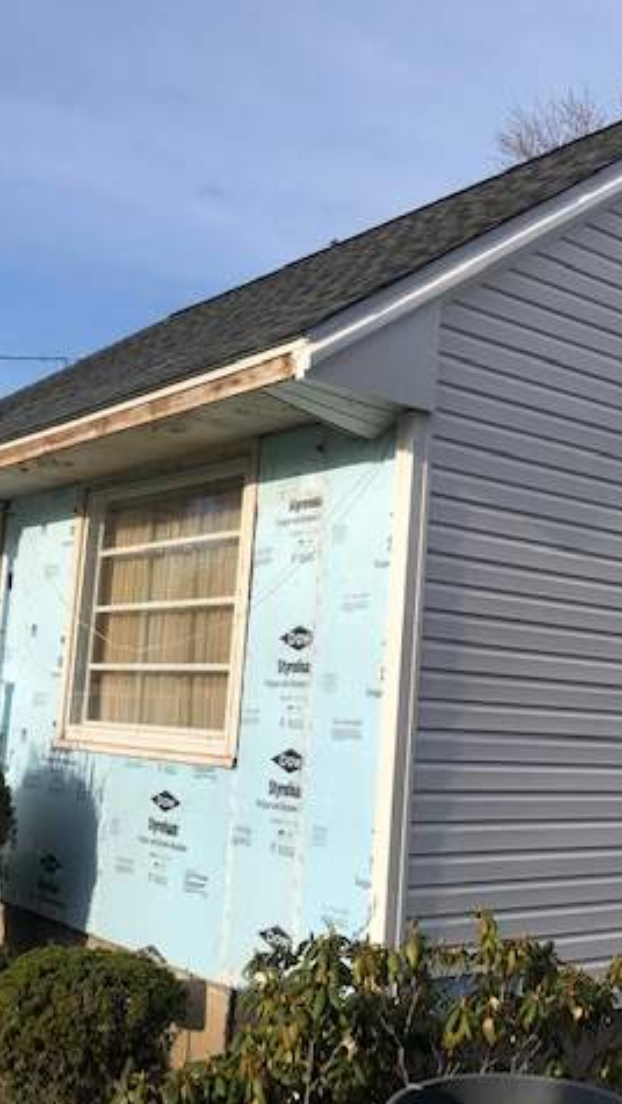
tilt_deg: +6.5
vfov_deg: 49.4
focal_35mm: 41
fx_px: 1201
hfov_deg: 28.6
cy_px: 550
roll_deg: -3.1
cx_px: 464
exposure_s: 1/2000
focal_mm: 3.99
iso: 20
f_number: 1.8
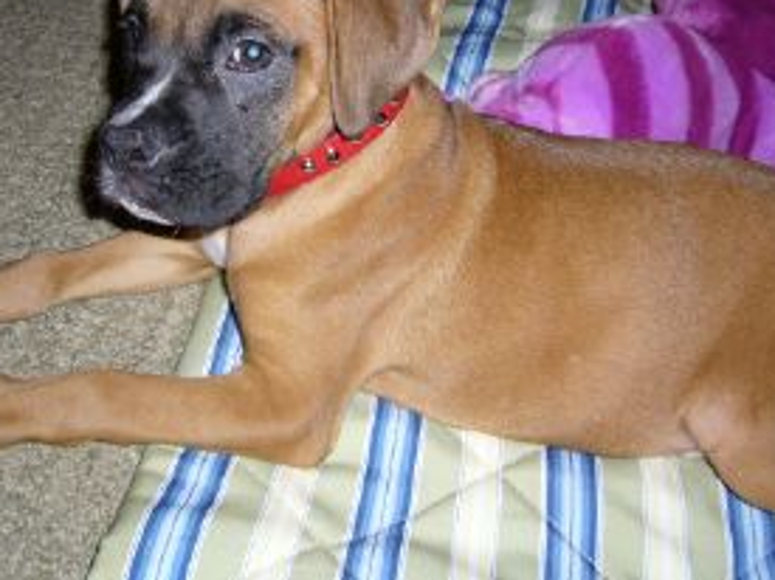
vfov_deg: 28.2
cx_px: 316
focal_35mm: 51
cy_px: 166
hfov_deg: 37.4
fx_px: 1141
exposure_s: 1/60
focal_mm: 5.8
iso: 100
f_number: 2.8
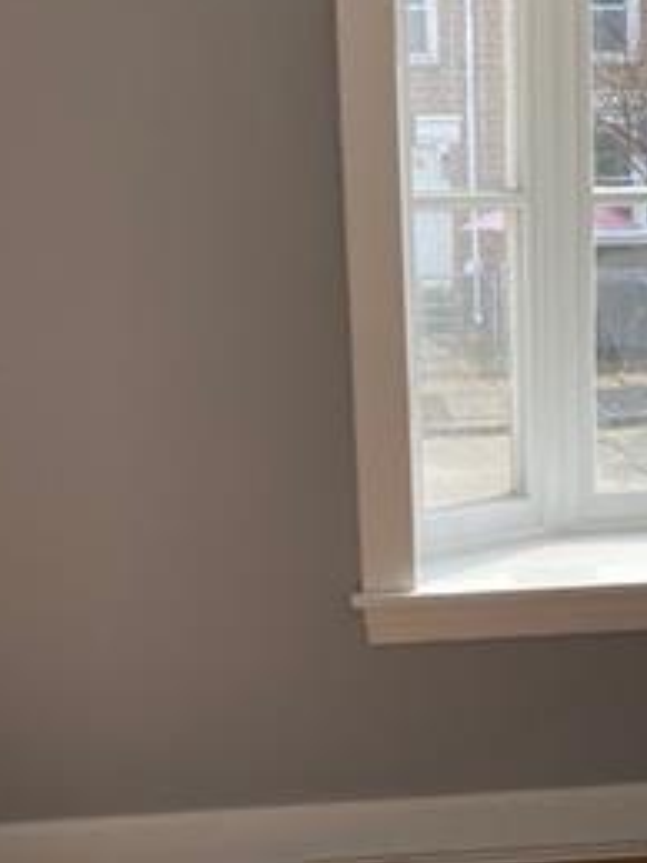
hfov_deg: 18.8
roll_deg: +0.6
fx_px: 1921
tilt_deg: -17.4
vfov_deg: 24.5
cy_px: 813
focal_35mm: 77
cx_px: 570
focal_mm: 4.25
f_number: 1.8
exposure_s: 1/393
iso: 32
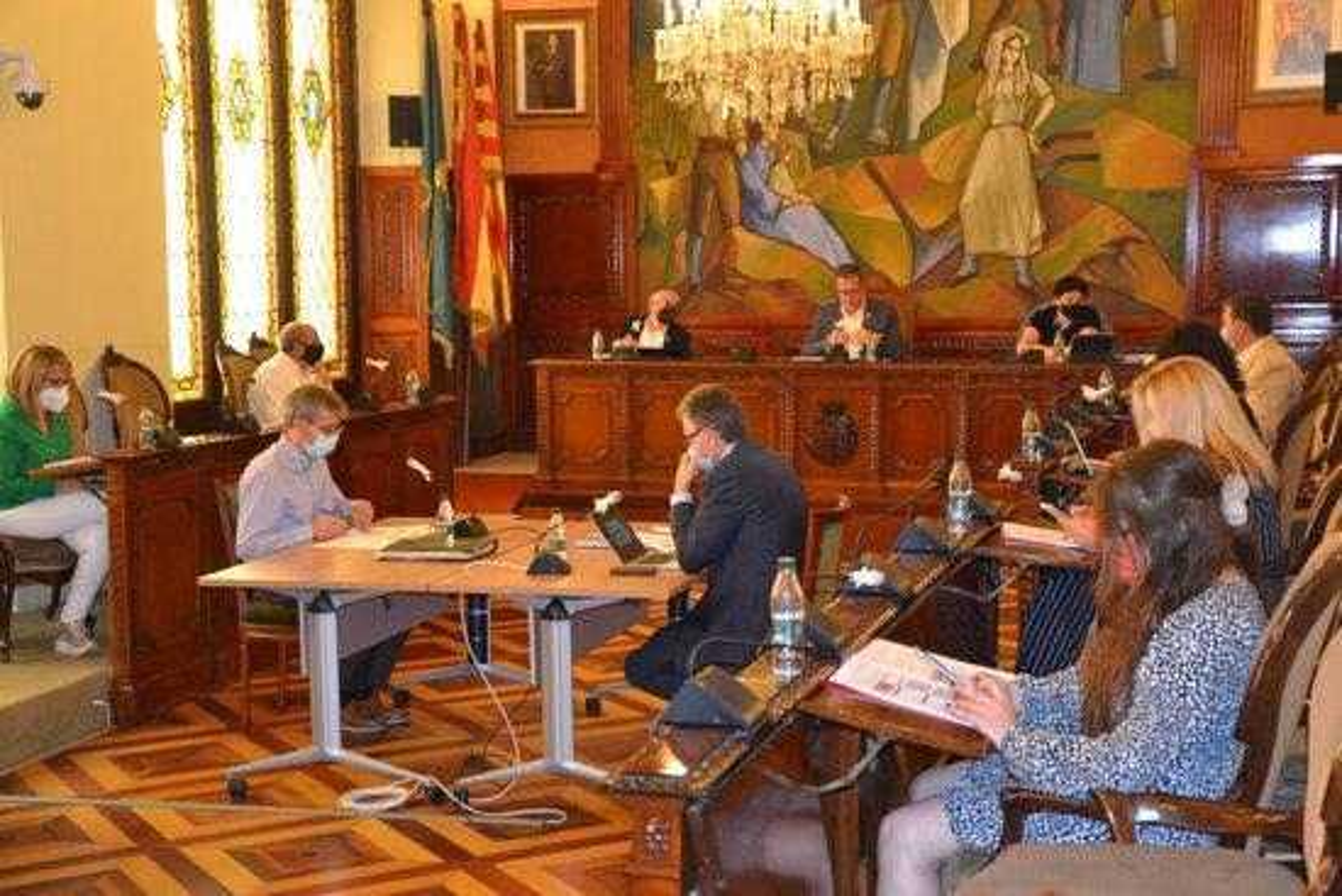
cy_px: 448
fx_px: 2125
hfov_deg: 35.0
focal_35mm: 57
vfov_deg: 23.8
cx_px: 671
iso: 1100
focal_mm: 38
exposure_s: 1/60
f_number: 4.5
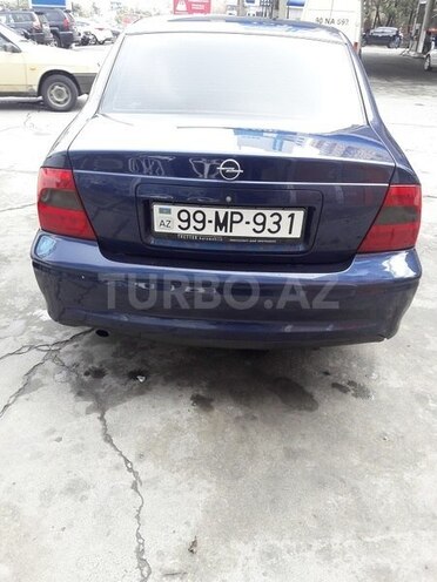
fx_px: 471
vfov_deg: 63.4
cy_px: 291
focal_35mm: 28
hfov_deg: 49.7
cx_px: 218
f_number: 1.9
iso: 40
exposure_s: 1/151
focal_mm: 3.7
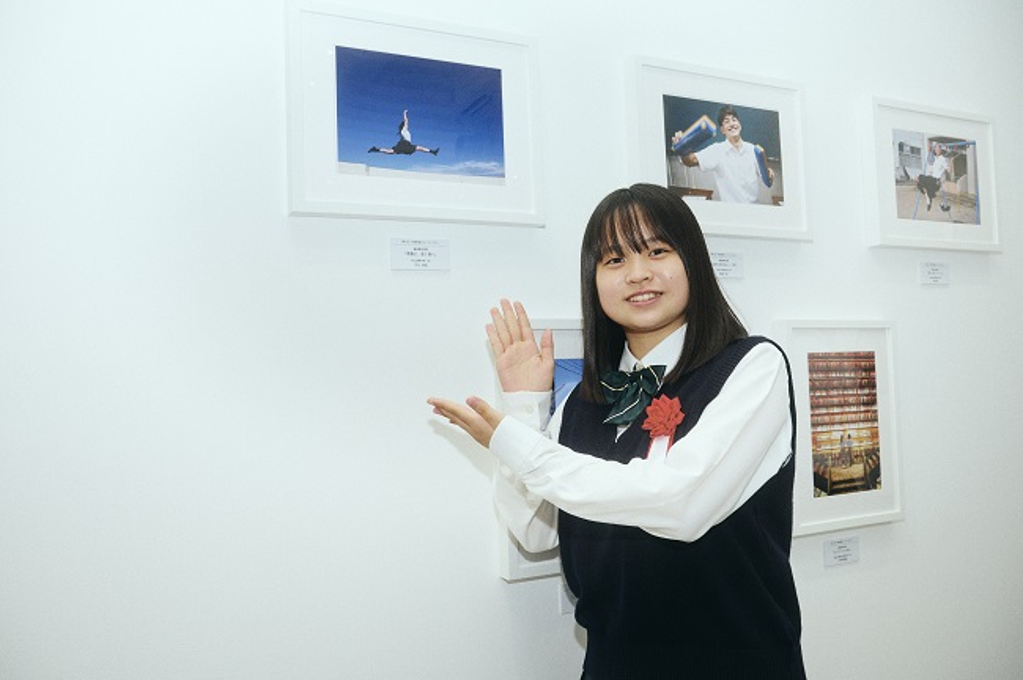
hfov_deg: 62.0
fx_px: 852
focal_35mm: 30
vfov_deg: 43.5
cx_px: 512
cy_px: 340
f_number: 8
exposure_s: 1/200
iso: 250
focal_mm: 30
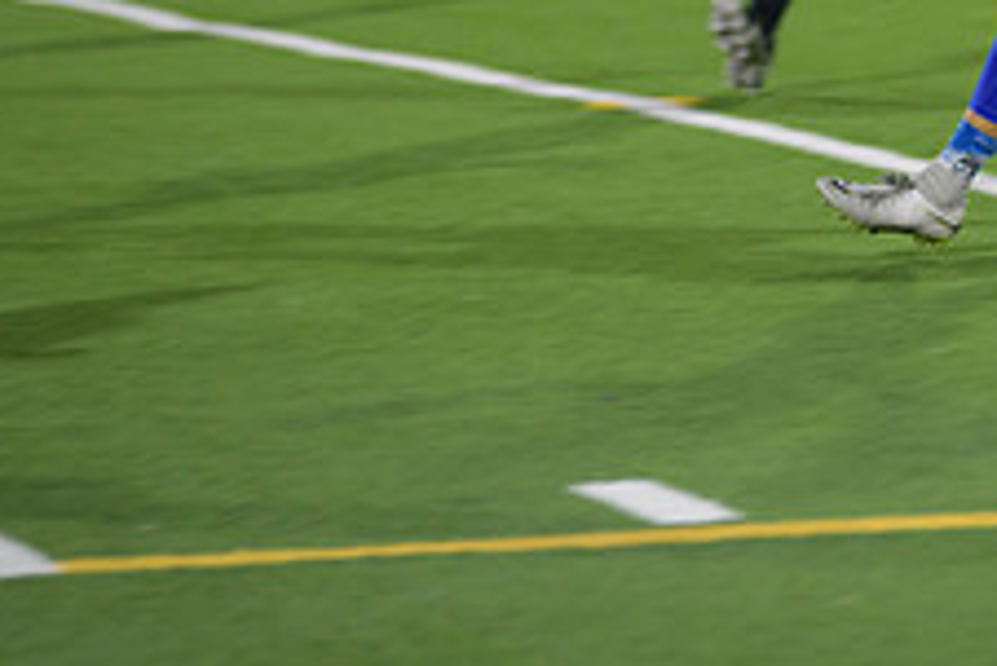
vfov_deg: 3.5
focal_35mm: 397
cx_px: 1037
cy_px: -139
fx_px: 11001
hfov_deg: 5.2
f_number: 2.8
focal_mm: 155
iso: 720
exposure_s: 1/200
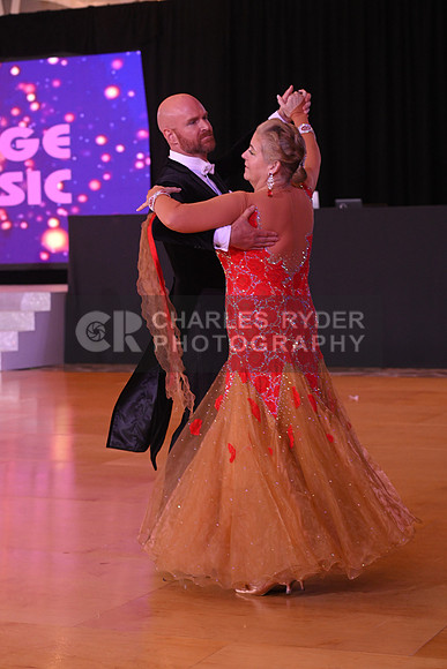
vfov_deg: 23.9
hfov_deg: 16.1
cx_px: 224
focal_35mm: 85
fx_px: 1582
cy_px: 334
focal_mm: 85
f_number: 6.3
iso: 2500
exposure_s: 1/200
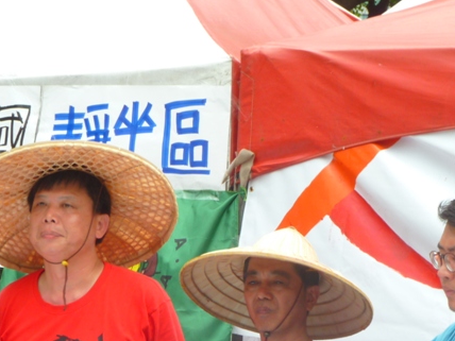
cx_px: 288
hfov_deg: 13.5
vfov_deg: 10.1
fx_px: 1919
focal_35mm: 146
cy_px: 349
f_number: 4.1
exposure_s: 1/60
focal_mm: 11
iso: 80
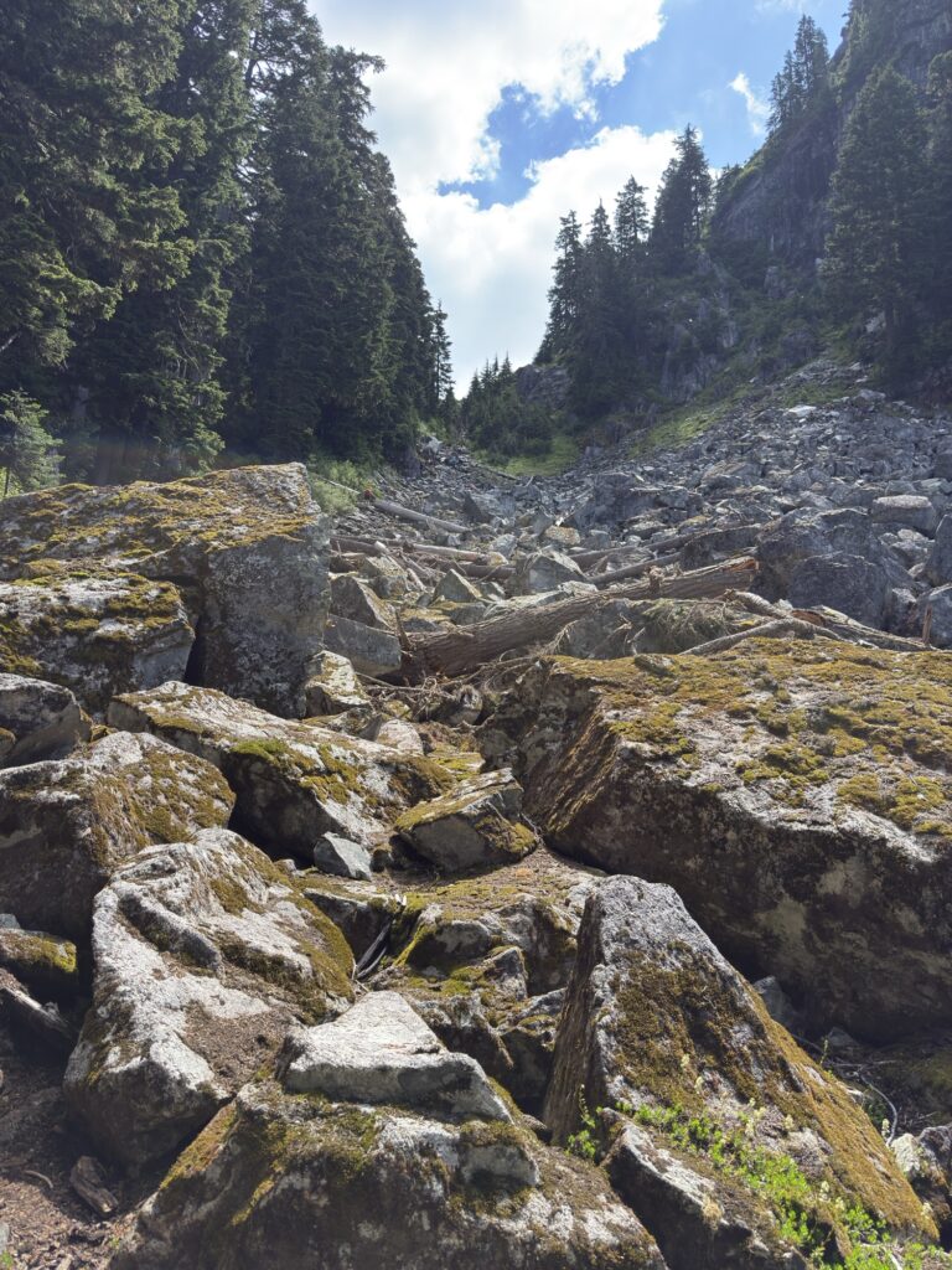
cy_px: 635
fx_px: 880
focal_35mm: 24
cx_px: 476
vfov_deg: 71.6
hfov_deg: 56.8
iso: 100
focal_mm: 6.76
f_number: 1.78
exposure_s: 1/2141
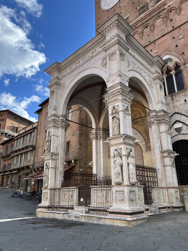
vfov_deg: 67.3
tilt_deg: +19.9
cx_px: 94
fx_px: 188
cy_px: 126
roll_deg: +0.4
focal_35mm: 26
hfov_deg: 53.1
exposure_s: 1/1100
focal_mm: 5.7
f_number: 1.5
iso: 50
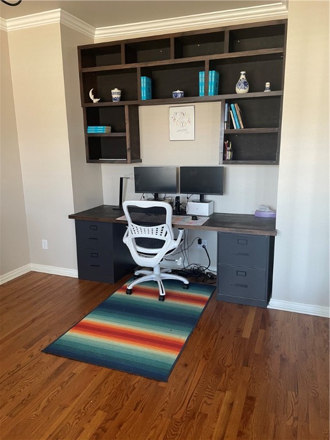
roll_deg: +0.6
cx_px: 165
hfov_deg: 53.1
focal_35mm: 26
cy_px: 220
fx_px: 330
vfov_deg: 67.3
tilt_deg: -10.8
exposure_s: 1/60
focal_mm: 4.2
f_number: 1.6
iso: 250
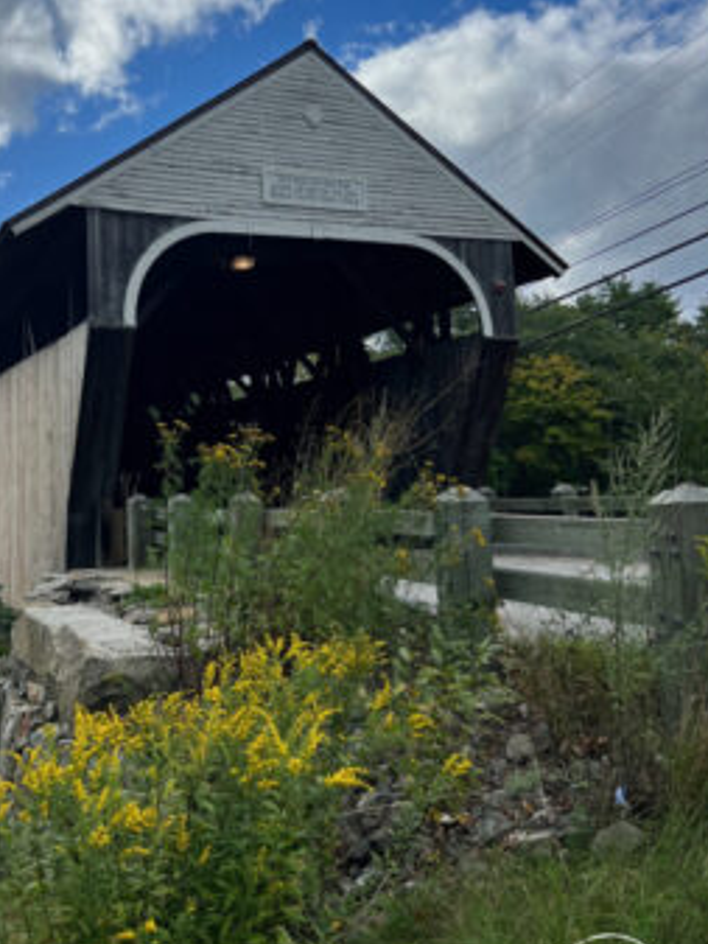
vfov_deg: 50.0
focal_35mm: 37
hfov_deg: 38.2
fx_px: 1008
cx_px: 224
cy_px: 423
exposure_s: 1/3356
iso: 50
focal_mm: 5.7
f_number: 1.5
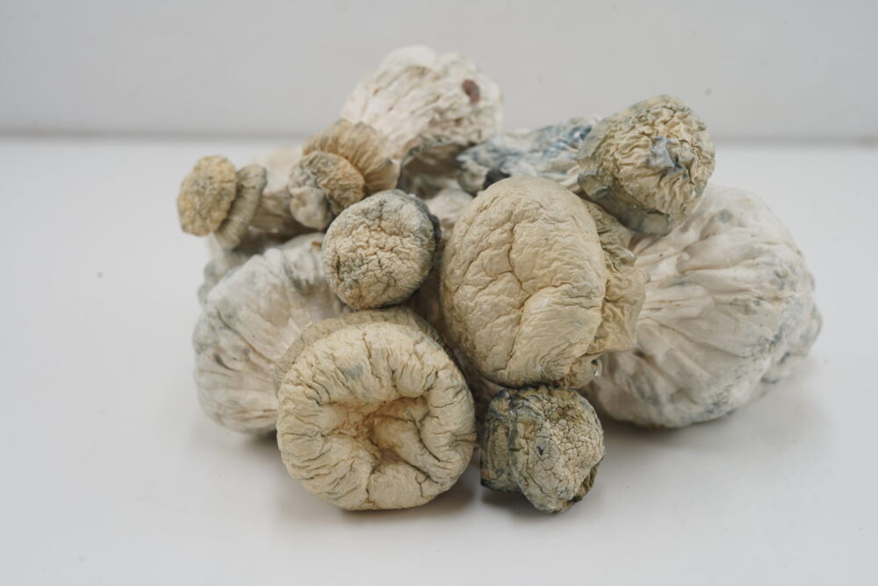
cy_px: 293
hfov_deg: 28.8
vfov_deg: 19.5
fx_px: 1707
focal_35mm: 70
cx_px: 439
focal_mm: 70
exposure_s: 1/40
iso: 100
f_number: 10
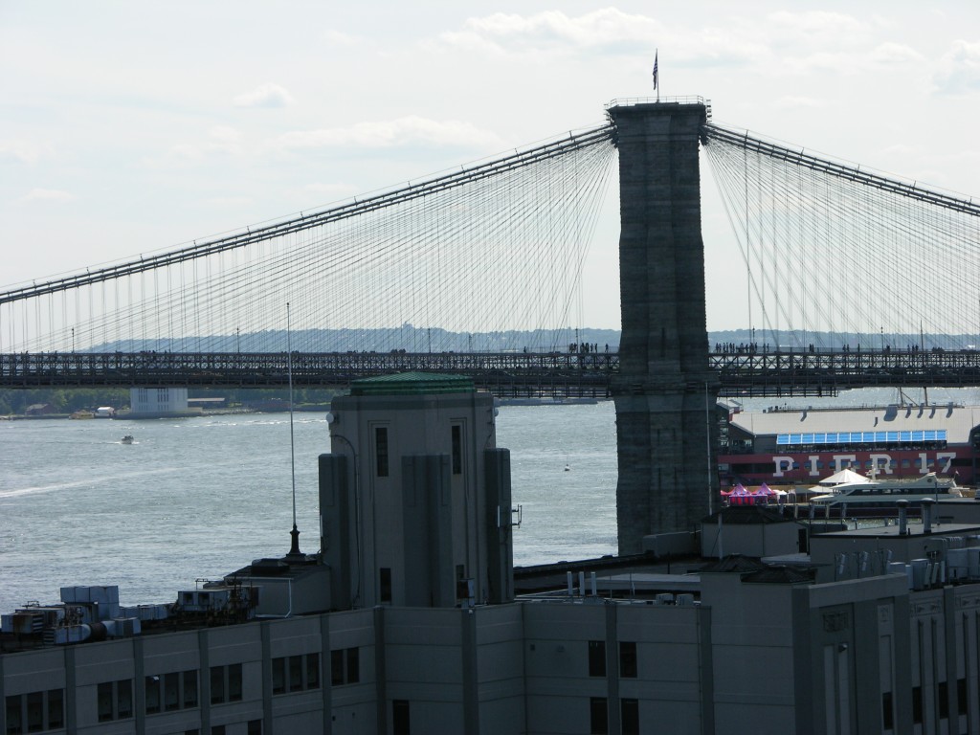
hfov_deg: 14.1
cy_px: 368
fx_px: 3963
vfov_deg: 10.6
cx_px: 490
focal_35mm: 140
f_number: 5.4
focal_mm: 34.7
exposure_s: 1/318
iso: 50
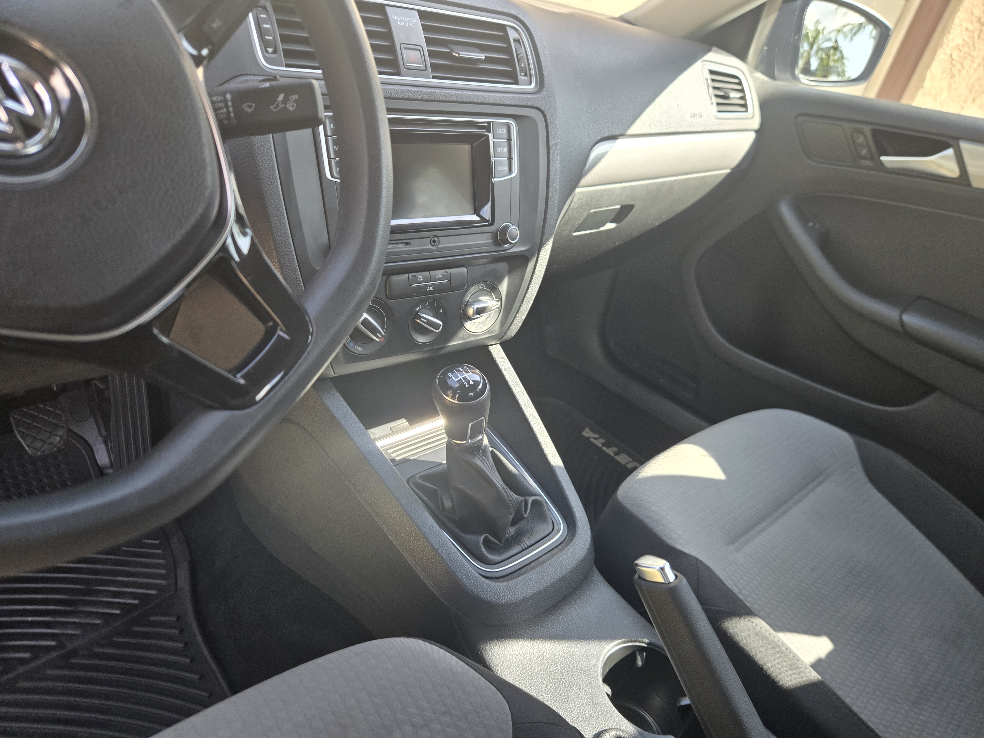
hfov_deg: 73.9
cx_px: 492
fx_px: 654
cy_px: 369
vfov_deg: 58.9
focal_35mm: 23
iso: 100
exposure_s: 1/180
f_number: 1.8
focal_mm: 5.4
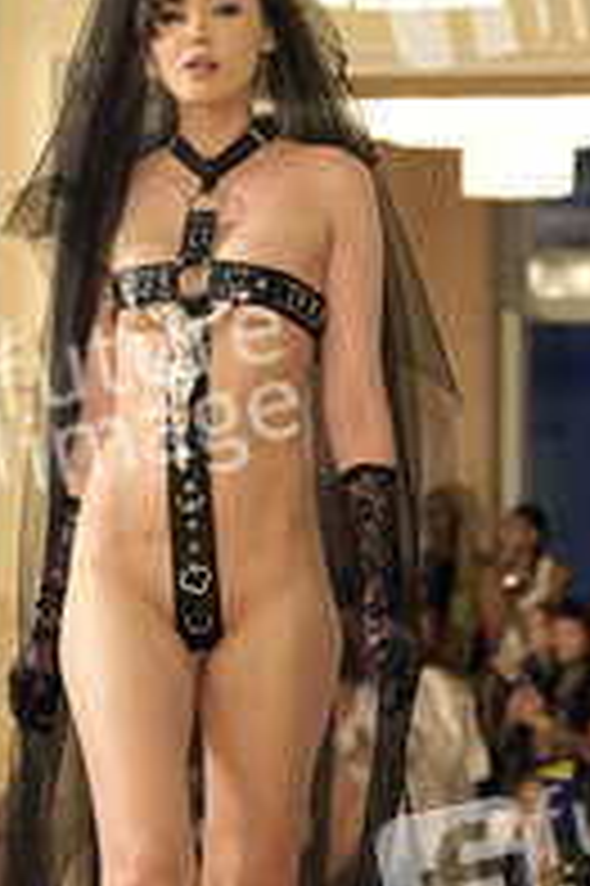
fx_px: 6747
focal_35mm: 274
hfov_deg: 5.0
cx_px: 198
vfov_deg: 7.5
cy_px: 639
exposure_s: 1/400
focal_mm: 135
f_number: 7.1
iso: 6400
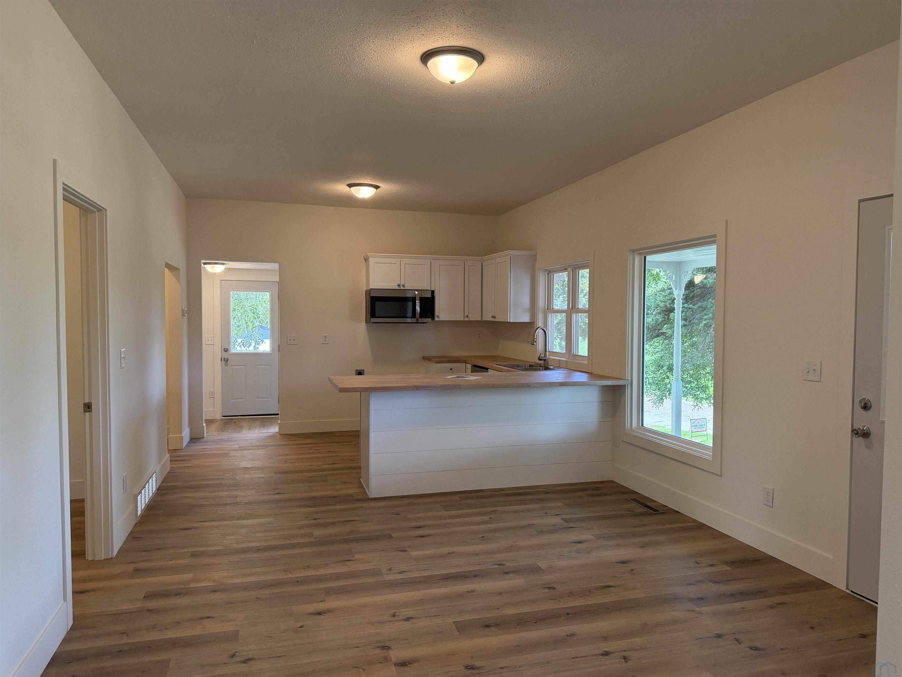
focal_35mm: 24
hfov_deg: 71.6
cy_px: 338
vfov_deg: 56.8
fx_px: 625
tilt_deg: -2.4
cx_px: 451
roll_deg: +0.2
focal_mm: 6.76
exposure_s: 1/120
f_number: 1.78
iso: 200
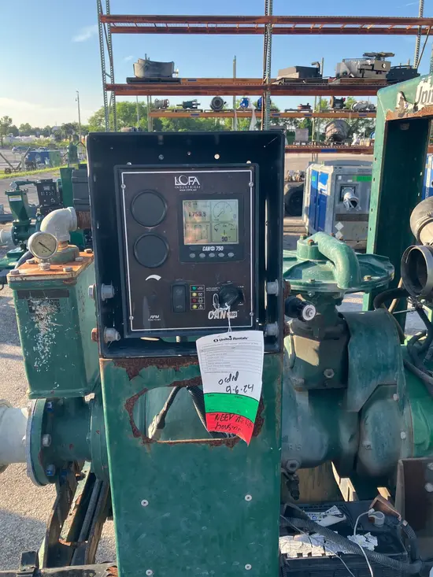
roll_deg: +0.0
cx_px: 216
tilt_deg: -15.6
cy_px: 288
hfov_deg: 49.8
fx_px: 467
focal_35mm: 28
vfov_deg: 63.4
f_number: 1.8
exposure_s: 1/376
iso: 32
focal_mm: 3.99
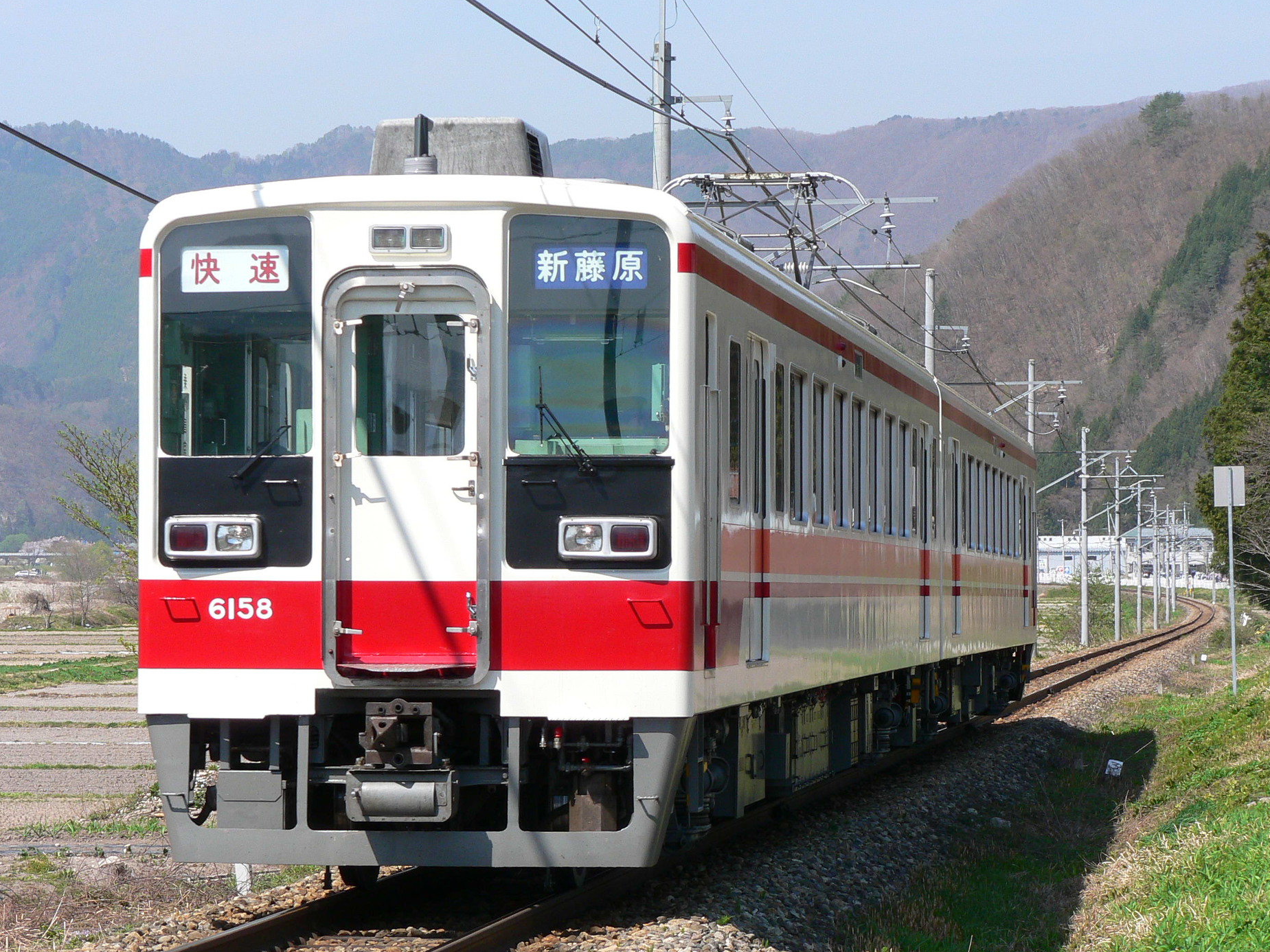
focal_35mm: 135
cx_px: 626
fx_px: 4953
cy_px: 482
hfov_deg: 14.6
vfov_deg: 11.0
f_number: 5
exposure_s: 1/400
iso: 80
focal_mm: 21.6
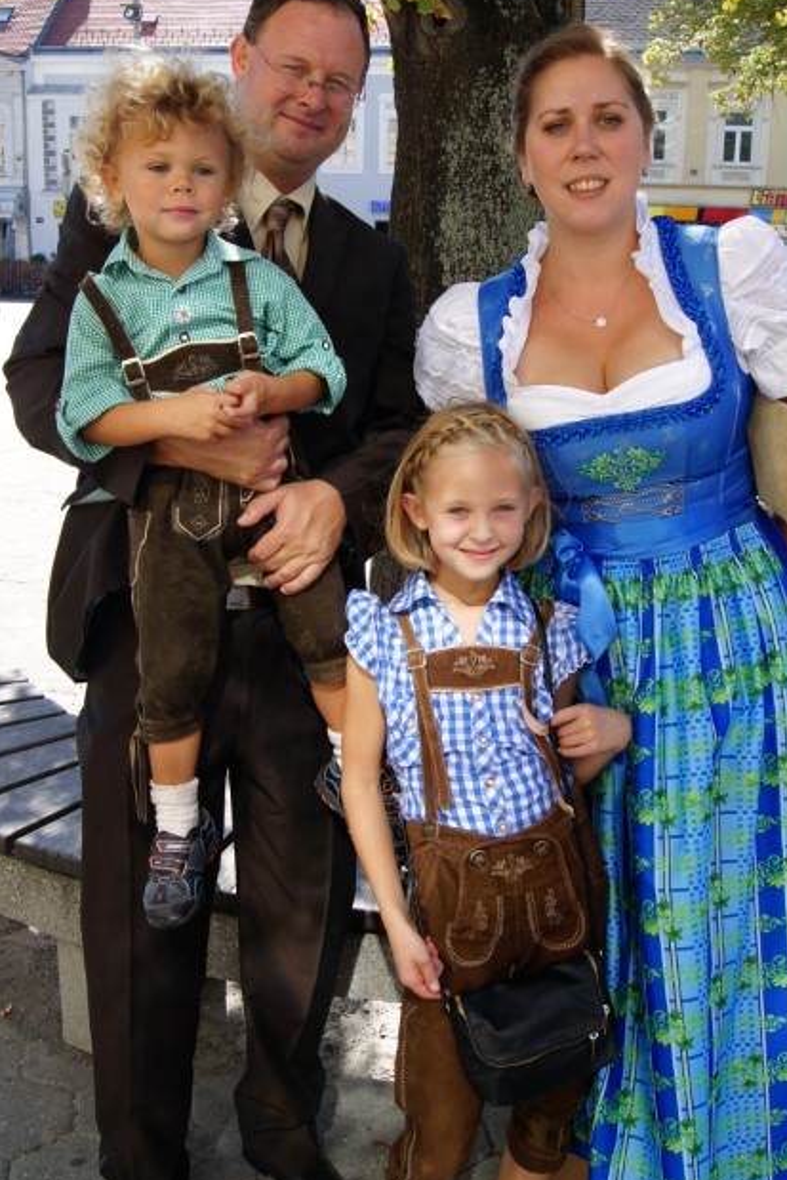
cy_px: 535
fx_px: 1311
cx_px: 396
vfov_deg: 48.4
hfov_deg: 33.4
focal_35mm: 40
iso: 800
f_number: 10
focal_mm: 22
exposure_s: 1/640
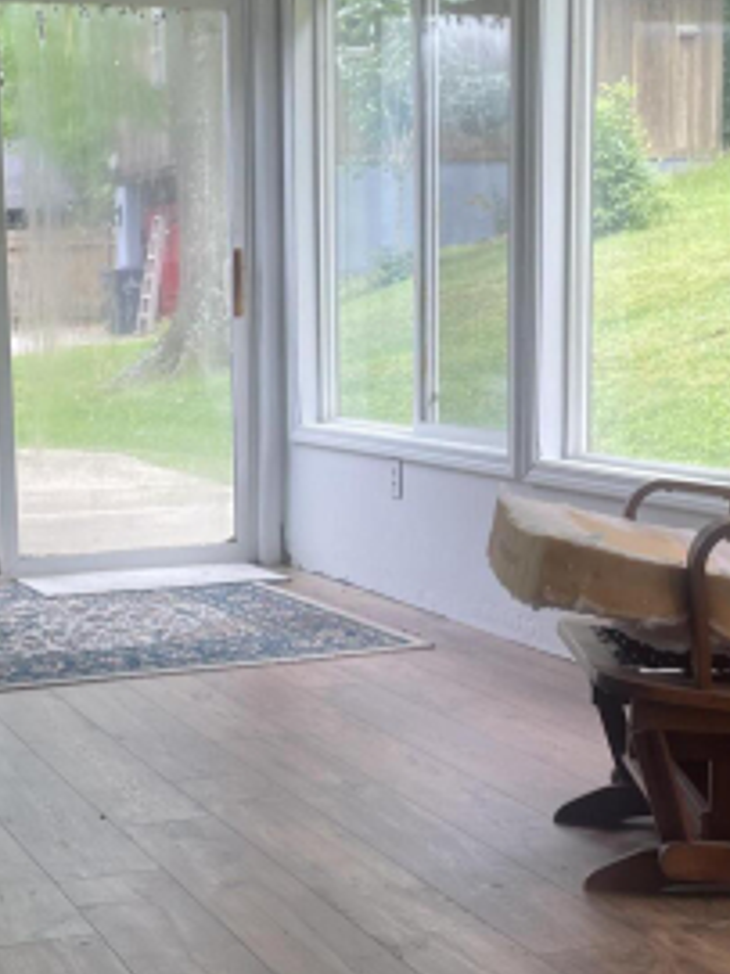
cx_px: 205
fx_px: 1801
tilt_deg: -8.1
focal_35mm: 64
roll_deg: +3.0
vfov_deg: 30.2
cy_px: 598
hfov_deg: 22.7
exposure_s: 1/121
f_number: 1.6
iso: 32
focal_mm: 4.2
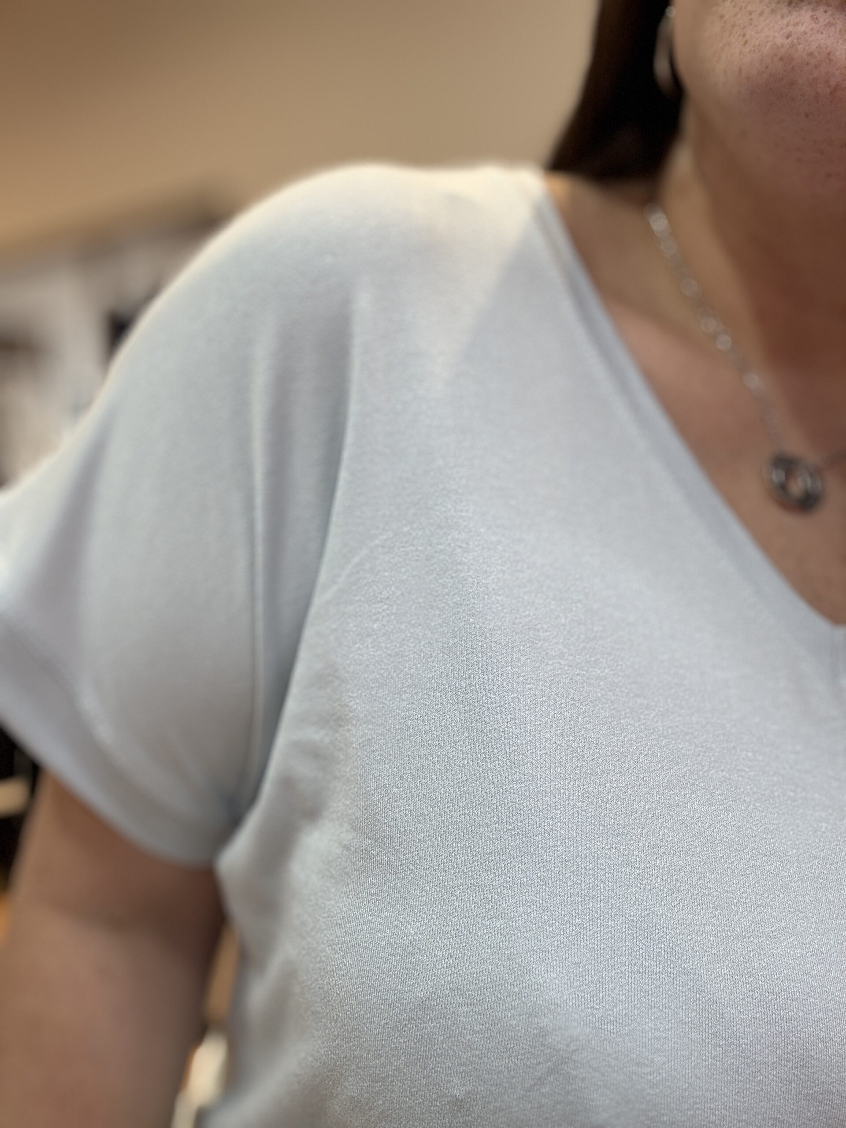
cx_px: 423
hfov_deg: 46.8
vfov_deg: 60.0
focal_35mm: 30
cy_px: 564
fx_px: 978
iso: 40
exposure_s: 1/50
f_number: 1.9
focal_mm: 2.69
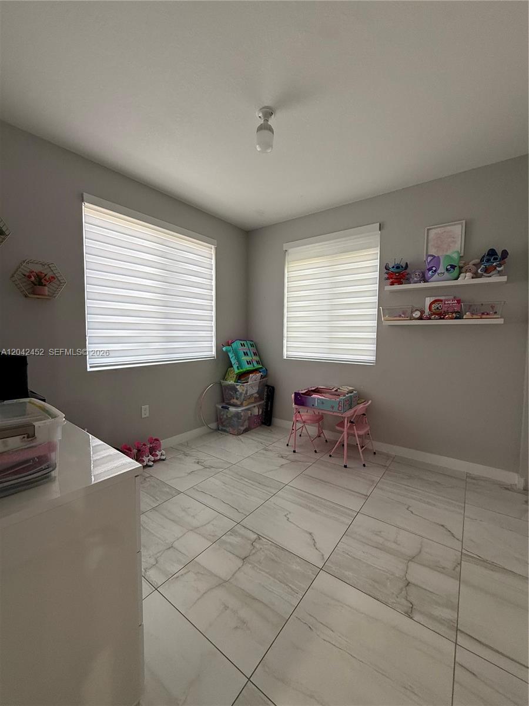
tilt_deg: -2.7
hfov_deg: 85.7
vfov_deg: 102.1
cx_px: 264
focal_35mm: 14
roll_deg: -0.9
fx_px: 285
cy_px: 353
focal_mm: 2.22
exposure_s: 1/120
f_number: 2.2
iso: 160
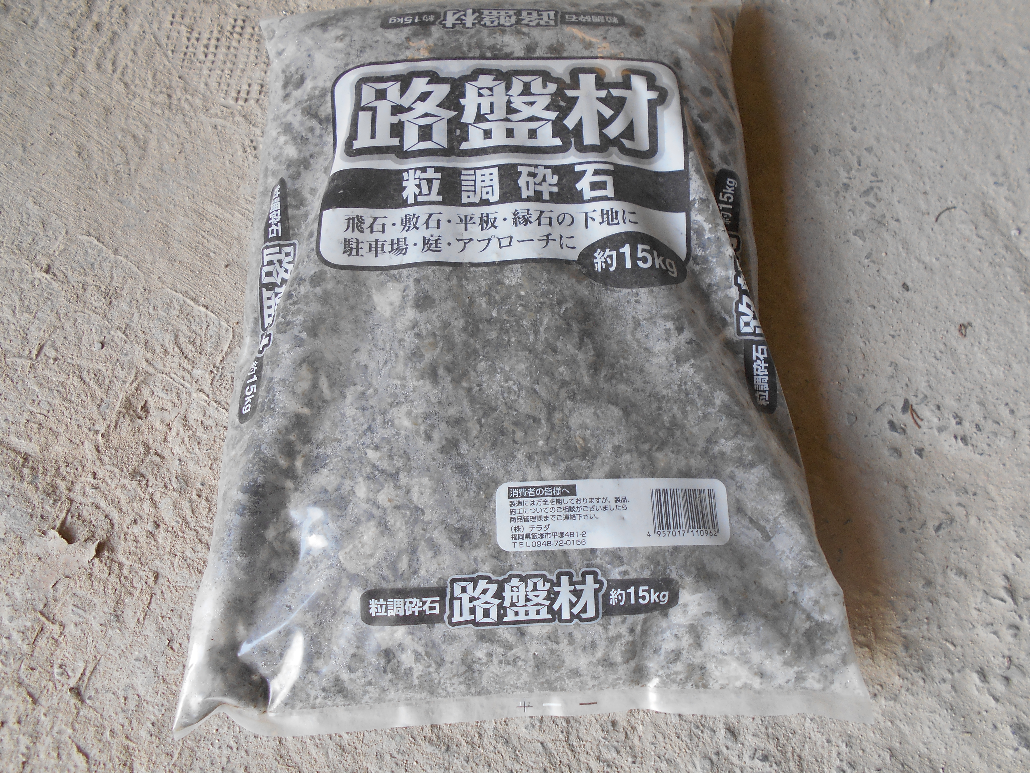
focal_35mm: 26
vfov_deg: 53.1
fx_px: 774
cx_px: 515
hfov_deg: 67.3
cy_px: 386
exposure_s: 1/40
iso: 80
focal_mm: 4.6
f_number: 3.2
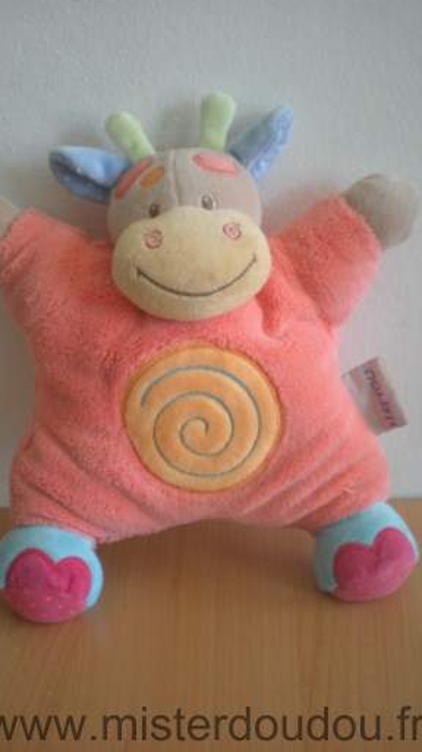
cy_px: 372
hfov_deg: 28.3
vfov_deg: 48.4
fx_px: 837
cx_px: 204
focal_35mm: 42
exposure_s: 1/45
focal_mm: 6.3
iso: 200
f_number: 3.1
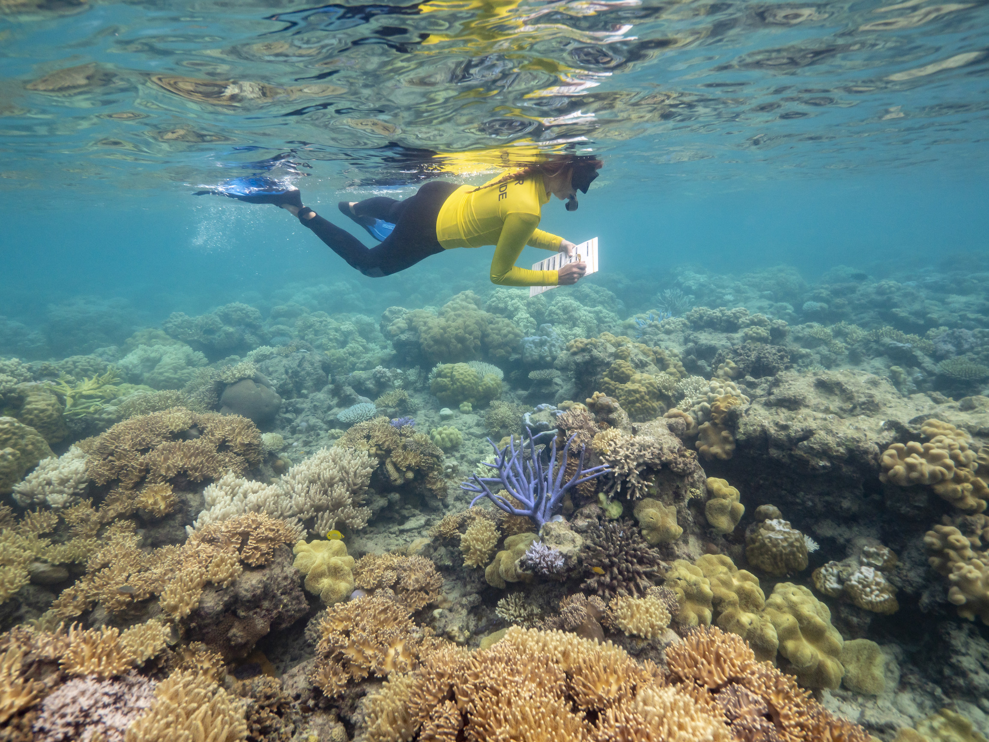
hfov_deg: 87.8
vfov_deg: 71.6
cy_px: 371
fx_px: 514
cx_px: 494
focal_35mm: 18
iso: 400
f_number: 5.6
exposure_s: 1/125
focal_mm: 9
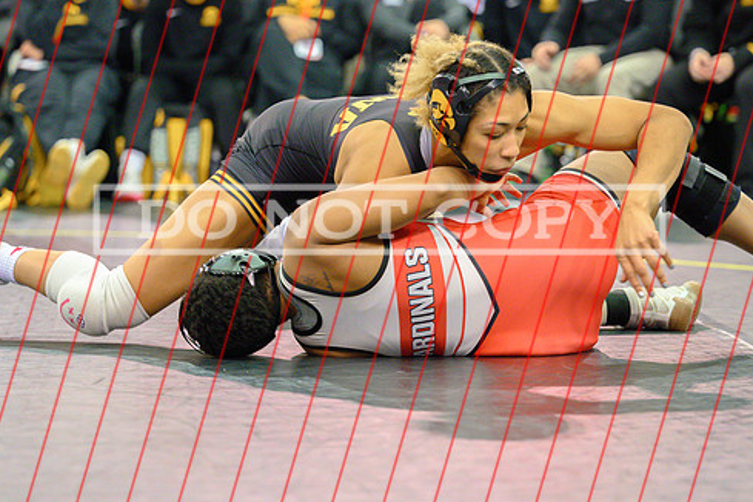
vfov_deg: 9.1
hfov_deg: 13.7
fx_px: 3137
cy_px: 170
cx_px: 333
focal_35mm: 150
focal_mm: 104
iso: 5600
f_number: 2.8
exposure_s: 1/800
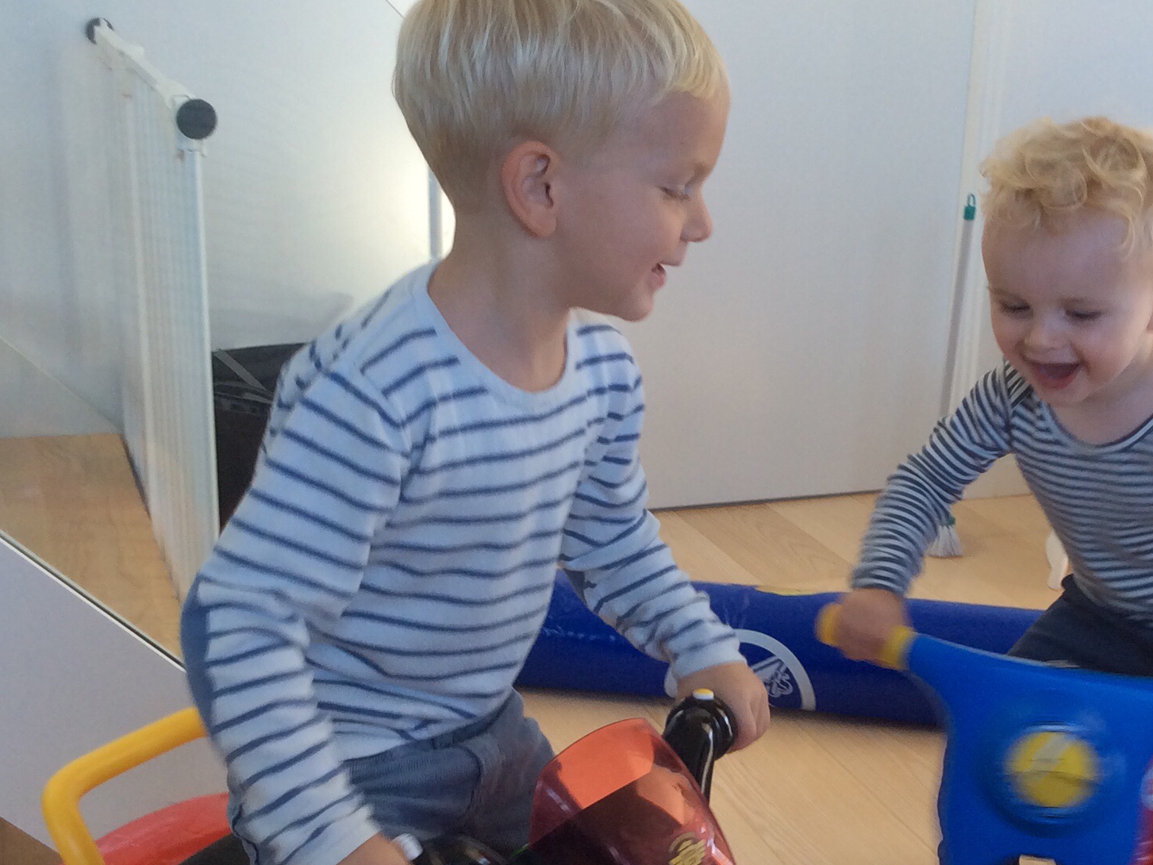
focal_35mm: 57
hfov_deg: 33.6
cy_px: 590
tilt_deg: -20.1
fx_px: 1899
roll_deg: -0.6
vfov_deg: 25.5
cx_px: 706
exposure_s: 1/50
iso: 32
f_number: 2.4
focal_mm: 3.3
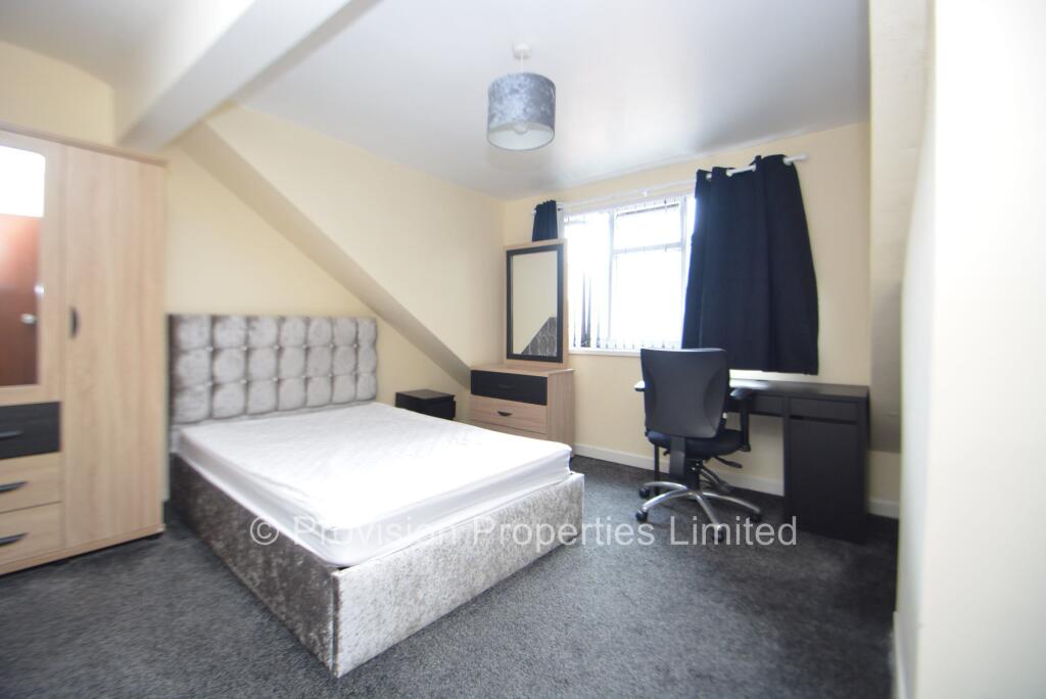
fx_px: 436
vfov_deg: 77.4
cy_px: 350
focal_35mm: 15
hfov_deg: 100.4
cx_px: 523
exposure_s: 1/45
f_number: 3.5
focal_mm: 10
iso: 800
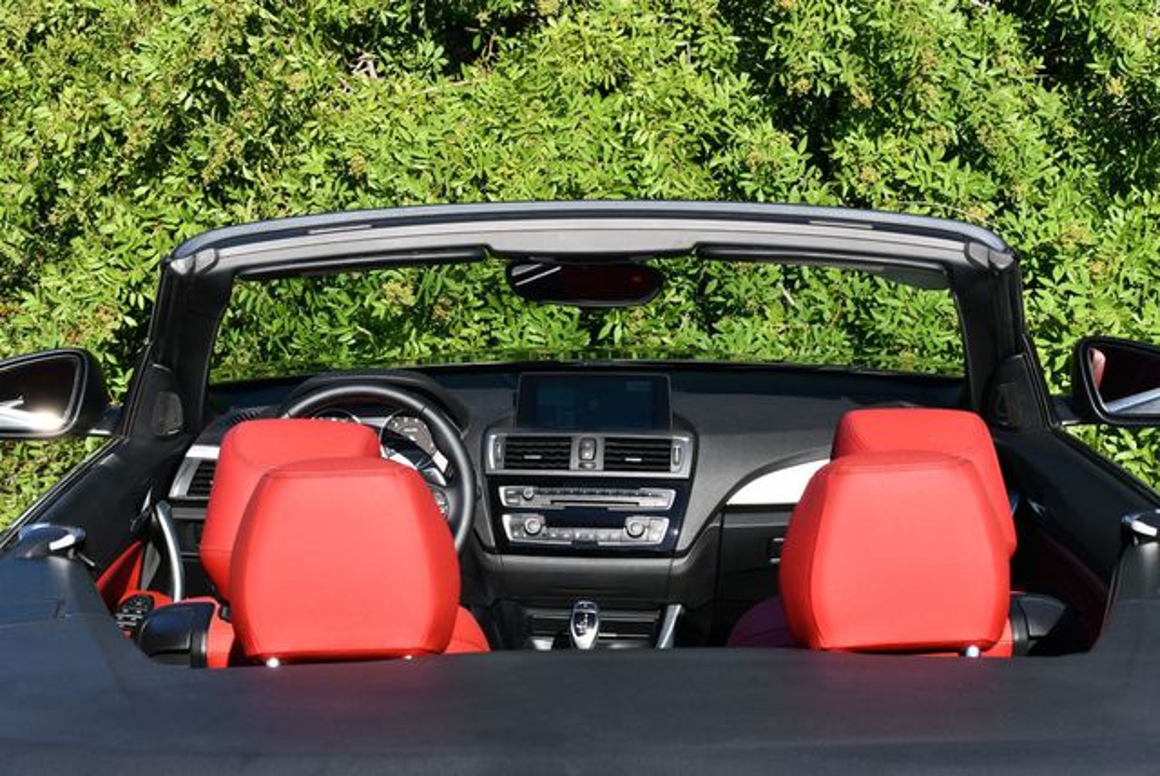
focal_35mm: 76
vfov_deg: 18.0
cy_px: 388
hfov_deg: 26.6
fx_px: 2451
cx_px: 580
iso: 160
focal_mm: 38
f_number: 8
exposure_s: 1/250
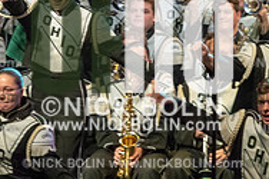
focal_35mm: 680
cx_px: 132
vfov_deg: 2.0
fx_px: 5077
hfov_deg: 3.0
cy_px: 63
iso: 8000
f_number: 7.1
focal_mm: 220
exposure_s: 1/200
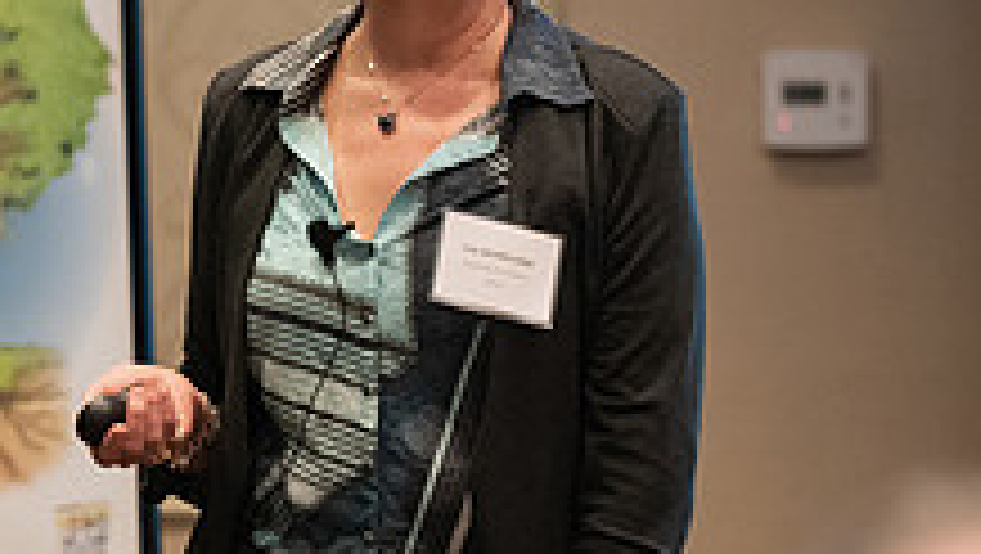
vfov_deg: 2.4
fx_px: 13432
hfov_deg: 4.2
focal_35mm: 516
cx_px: 324
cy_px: 390
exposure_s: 1/200
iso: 5000
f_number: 2.8
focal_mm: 185
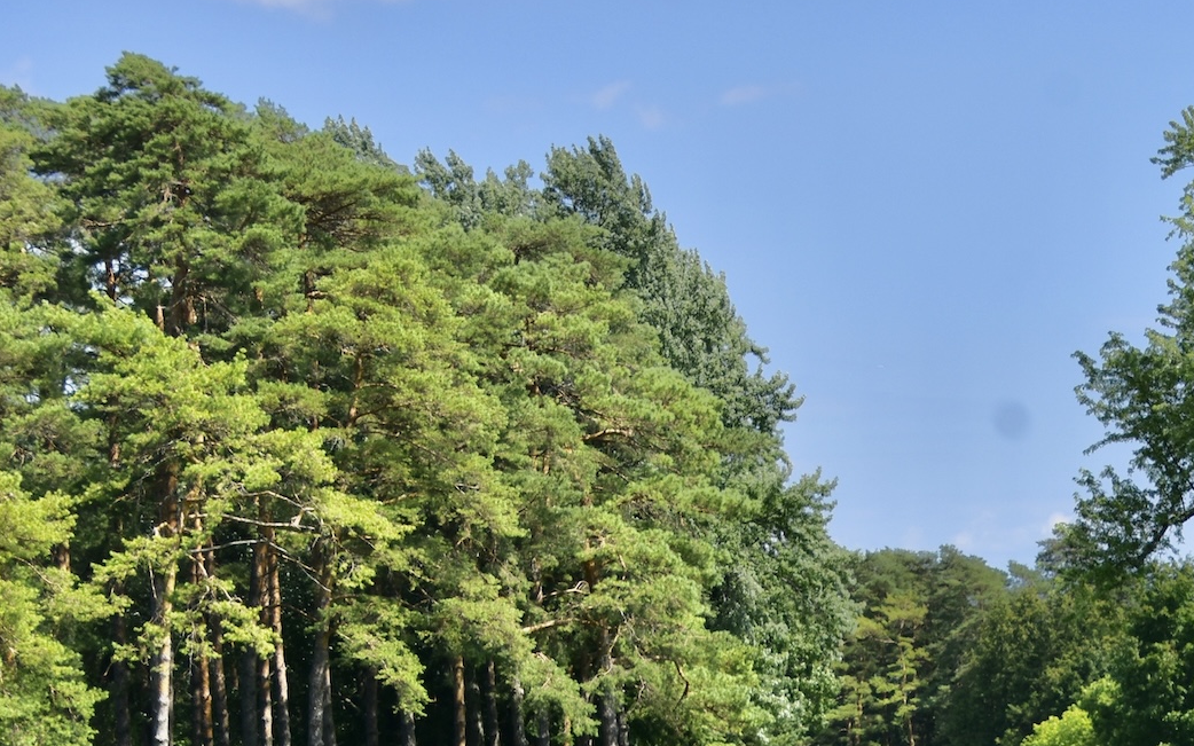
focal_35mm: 162
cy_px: 691
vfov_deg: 8.1
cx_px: 1075
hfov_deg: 12.8
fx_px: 5271
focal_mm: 46
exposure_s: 1/500
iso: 200
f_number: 8
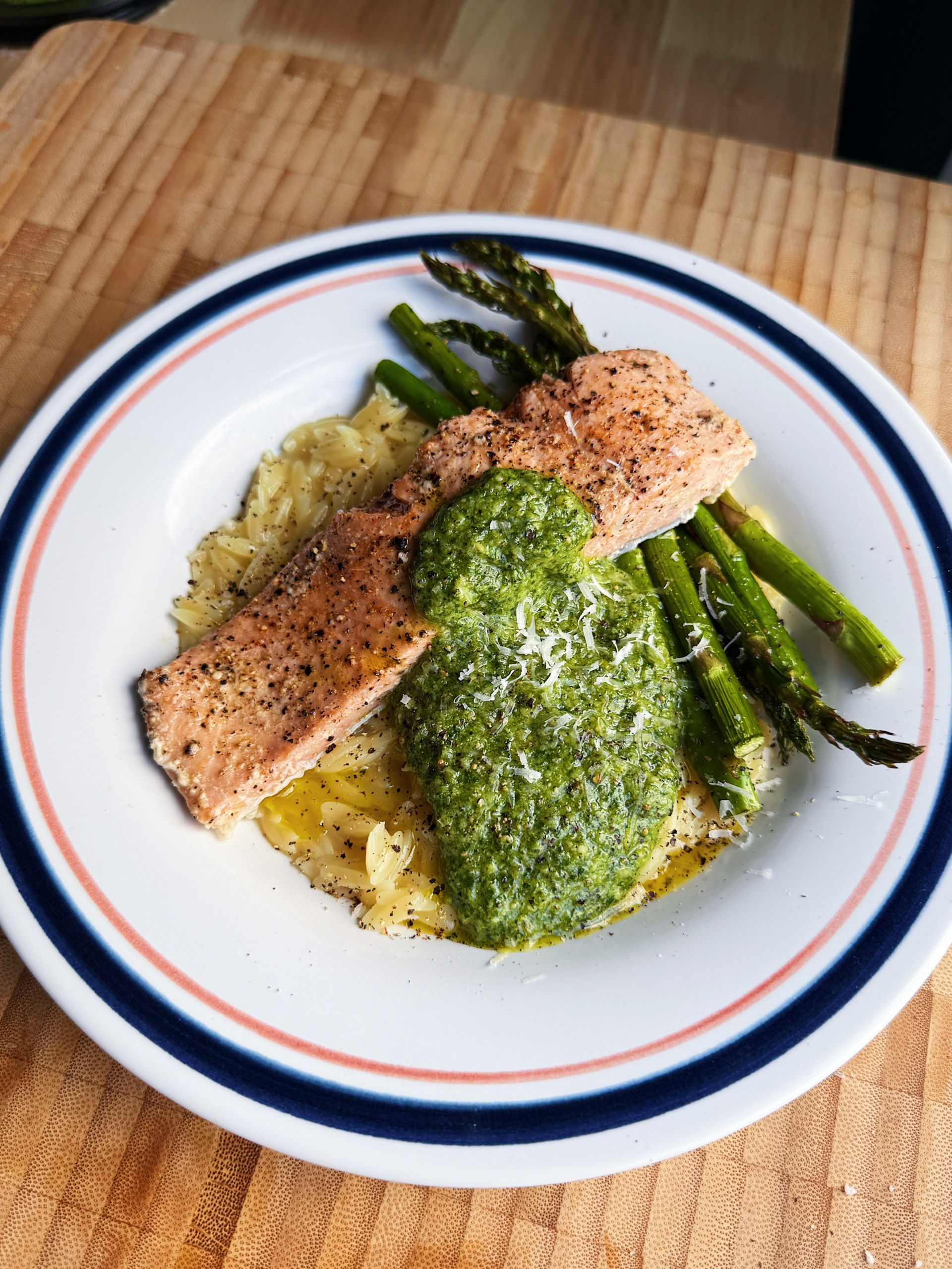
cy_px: 634
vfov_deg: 71.6
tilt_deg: -64.0
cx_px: 476
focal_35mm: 24
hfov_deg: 56.8
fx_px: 880
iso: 64
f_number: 1.78
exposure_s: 1/170
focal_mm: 6.76
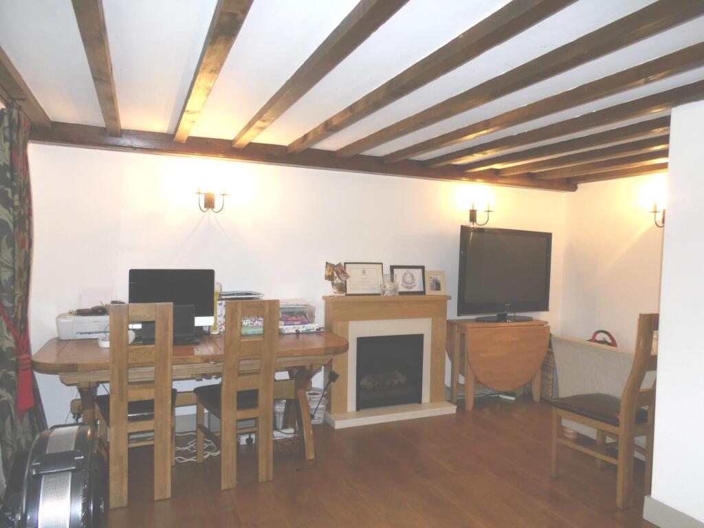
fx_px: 488
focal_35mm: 24
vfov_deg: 56.8
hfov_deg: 71.6
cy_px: 264
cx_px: 352
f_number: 4.1
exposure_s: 1/15
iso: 200
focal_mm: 4.3
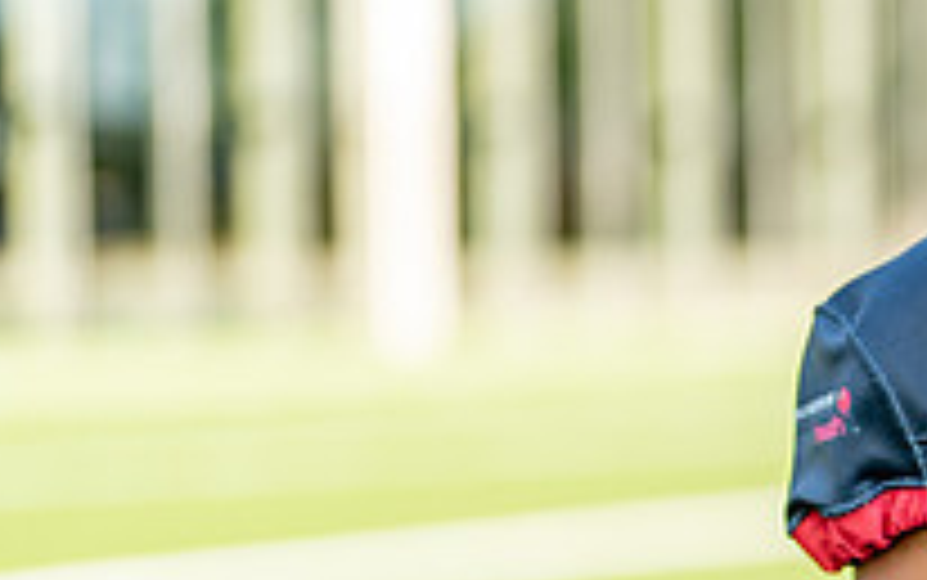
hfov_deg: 12.0
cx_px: 1330
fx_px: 4221
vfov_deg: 7.8
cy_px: 508
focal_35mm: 167
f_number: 1.2
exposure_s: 1/1250
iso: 100
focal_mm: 50
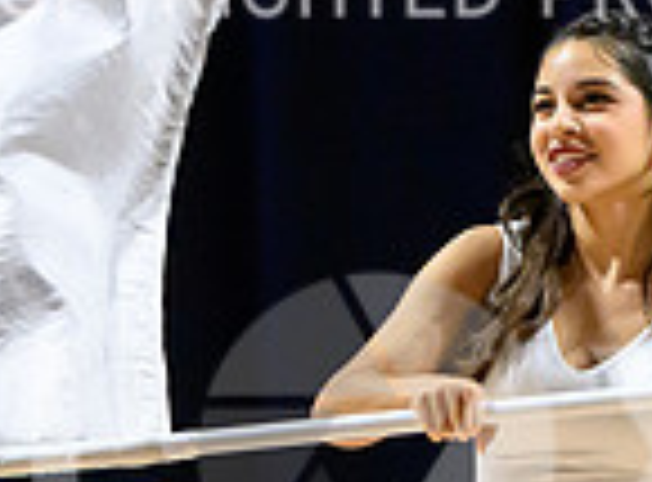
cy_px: 683
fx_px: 8427
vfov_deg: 3.3
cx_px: 247
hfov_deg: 4.4
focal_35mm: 450
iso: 4000
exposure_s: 1/1000
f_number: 2.8
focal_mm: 80
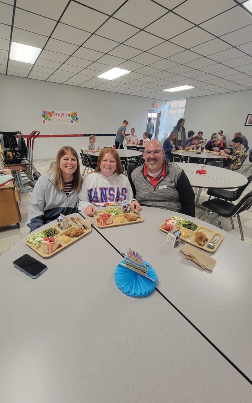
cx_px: 115
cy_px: 202
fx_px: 154
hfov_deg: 78.5
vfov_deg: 105.3
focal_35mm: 14
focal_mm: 2.2
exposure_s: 1/60
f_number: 2.2
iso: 200
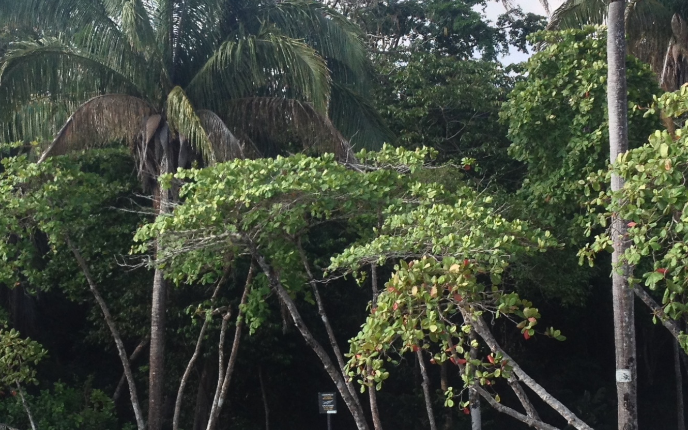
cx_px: 211
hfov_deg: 22.7
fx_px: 1706
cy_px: 257
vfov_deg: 14.4
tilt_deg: +3.4
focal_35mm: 91
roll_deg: +0.9
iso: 50
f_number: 2.4
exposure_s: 1/920
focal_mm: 4.28
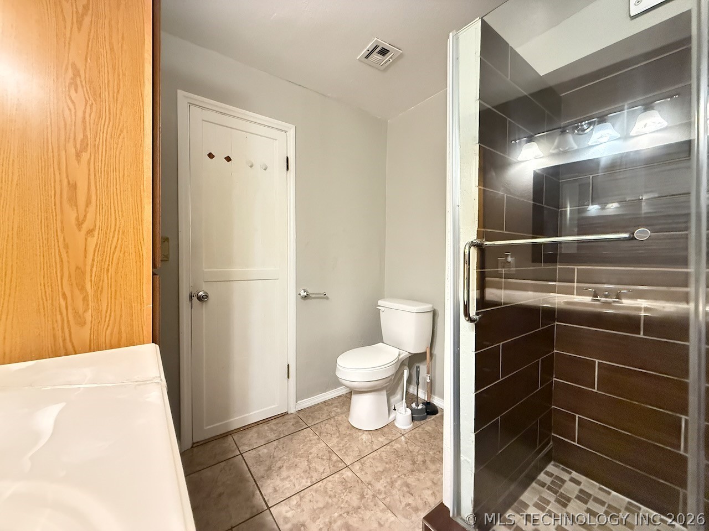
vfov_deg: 85.7
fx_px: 287
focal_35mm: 14
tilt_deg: -1.1
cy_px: 266
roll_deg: -0.5
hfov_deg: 102.1
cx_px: 354
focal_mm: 2.22
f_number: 2.2
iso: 1250
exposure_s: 1/40
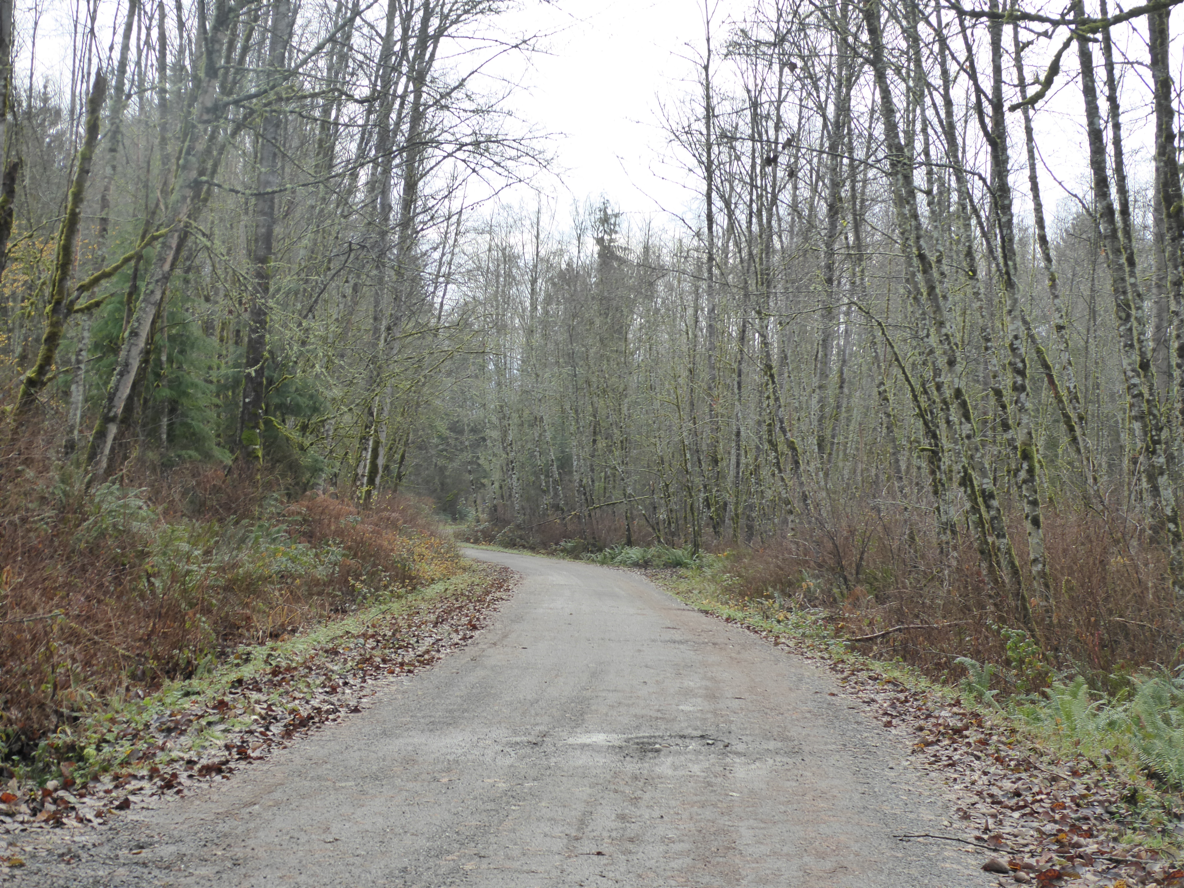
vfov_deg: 25.7
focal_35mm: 57
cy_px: 444
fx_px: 1950
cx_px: 592
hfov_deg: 33.8
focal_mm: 9.6
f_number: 4.1
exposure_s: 1/100
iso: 160
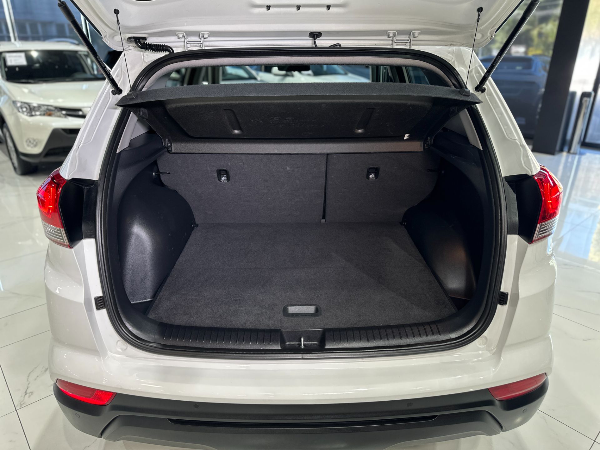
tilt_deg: -22.7
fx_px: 416
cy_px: 225
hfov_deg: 71.6
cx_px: 300
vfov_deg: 56.8
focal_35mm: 24
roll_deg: -0.5
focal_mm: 6.86
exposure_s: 1/60
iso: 125
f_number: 1.78
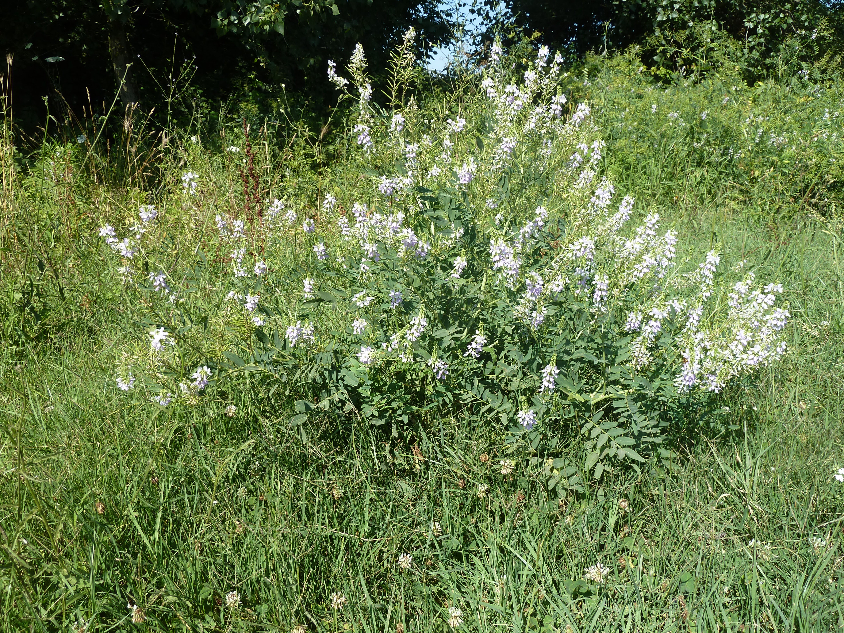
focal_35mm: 29
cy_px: 316
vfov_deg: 48.2
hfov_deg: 61.7
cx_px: 422
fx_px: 707
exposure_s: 1/400
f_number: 4
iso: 80
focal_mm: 4.7
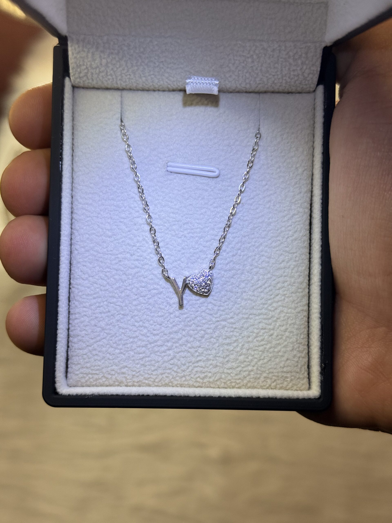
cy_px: 262
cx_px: 196
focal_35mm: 48
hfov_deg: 30.3
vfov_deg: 39.7
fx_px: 725
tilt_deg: -47.9
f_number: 1.78
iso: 50
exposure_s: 1/100
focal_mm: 6.76
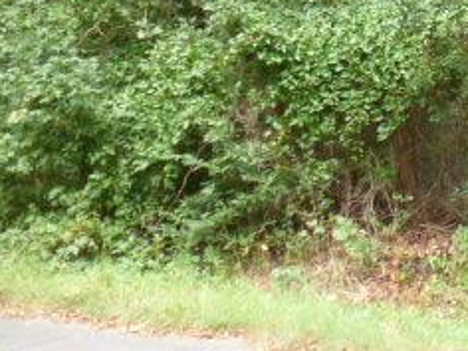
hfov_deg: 25.2
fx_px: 879
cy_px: -28
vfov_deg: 21.5
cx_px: 629
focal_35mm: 65
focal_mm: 4.3
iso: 250
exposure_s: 1/60
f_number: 3.3
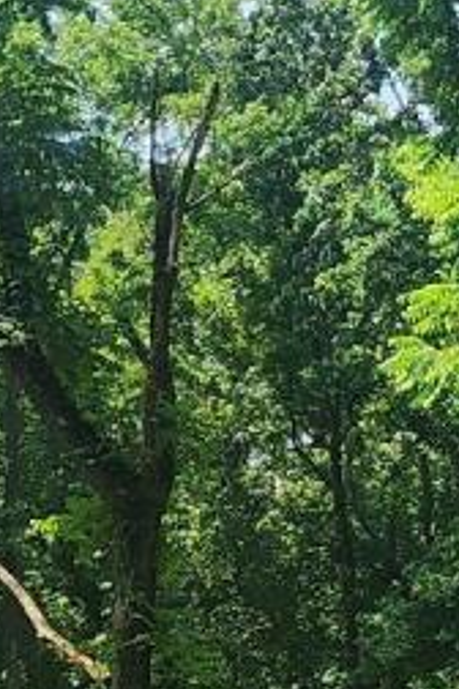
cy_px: 1176
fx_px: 3633
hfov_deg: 7.2
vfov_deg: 10.3
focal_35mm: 190
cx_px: 325
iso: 12
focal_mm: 6.4
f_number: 1.8
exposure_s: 1/430
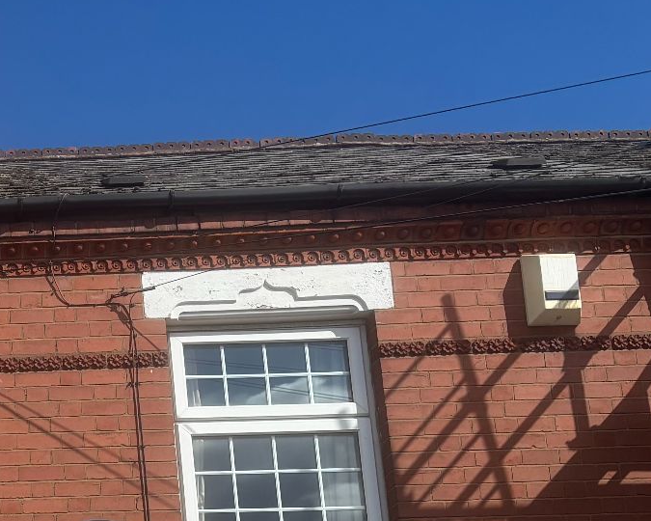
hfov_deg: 21.3
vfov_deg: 18.8
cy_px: 637
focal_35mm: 77
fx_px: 1484
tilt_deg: +13.1
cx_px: -296
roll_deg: +0.5
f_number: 1.6
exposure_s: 1/5348
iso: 50
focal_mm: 5.96
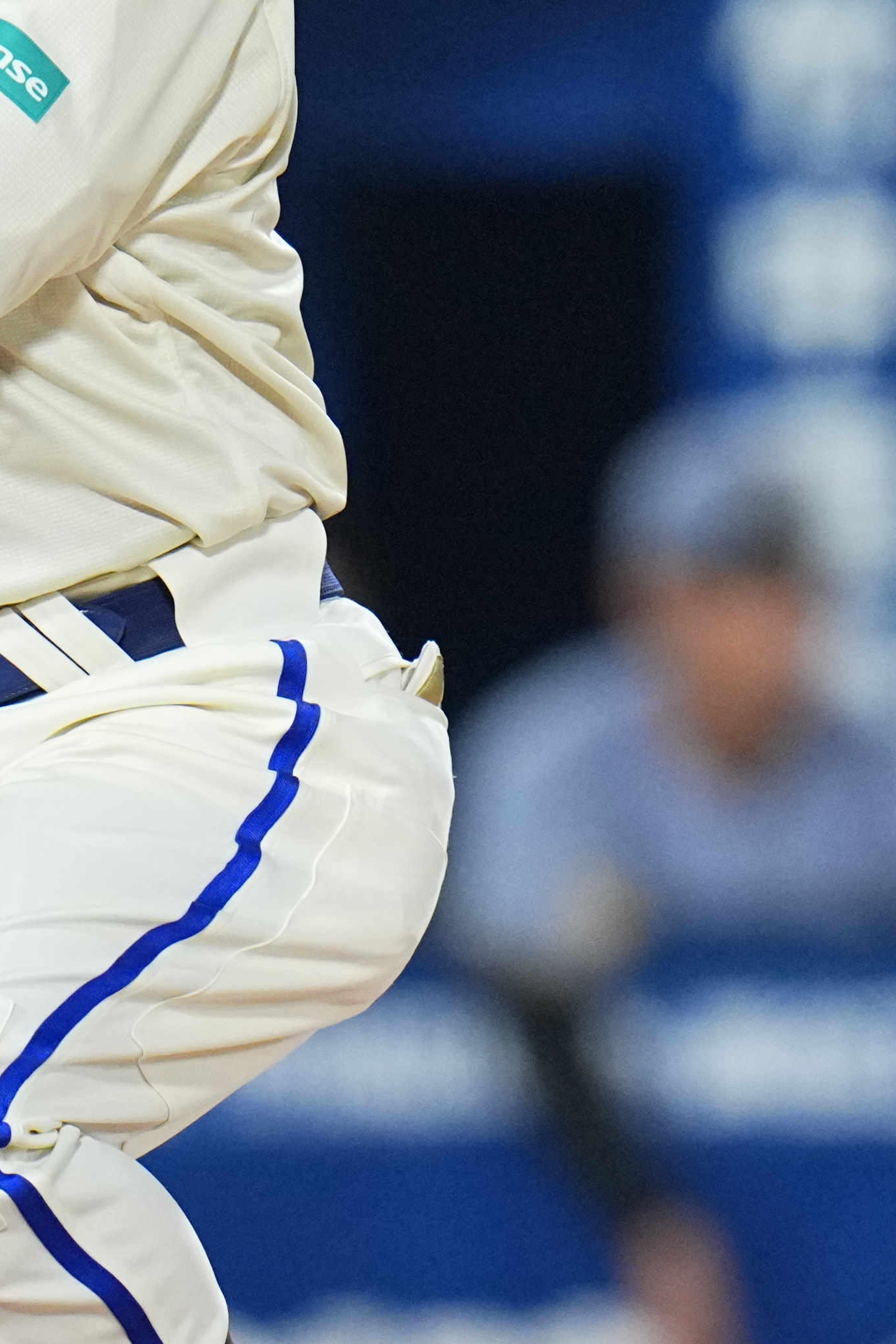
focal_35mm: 1680
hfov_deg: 0.8
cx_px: 692
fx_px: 62726
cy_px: 627
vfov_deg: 1.2
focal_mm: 400
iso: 3200
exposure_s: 1/2000
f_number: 2.8
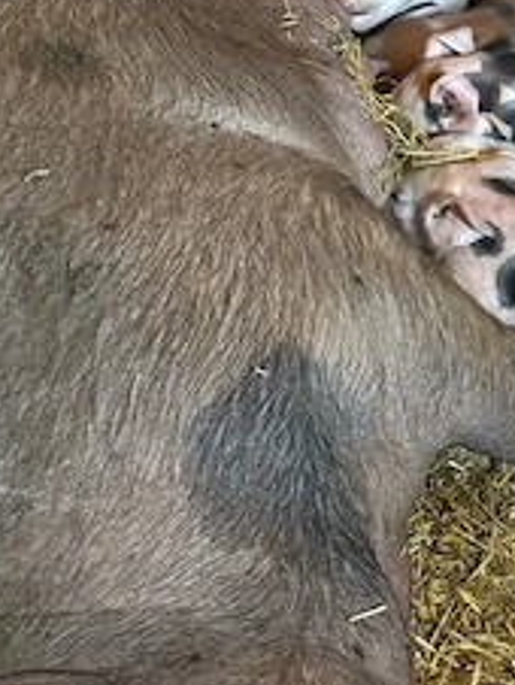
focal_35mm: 92
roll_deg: -6.8
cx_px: 379
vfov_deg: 21.1
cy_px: 173
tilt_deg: -39.8
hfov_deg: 16.0
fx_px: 1822
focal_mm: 5.96
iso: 400
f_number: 1.6
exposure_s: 1/22
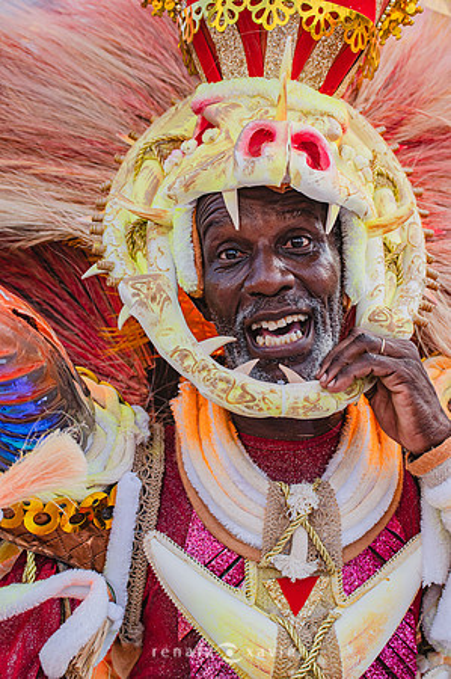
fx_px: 1318
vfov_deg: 28.9
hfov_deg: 19.4
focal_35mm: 70
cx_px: 226
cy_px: 340
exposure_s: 1/1600
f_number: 5.6
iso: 640
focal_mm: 70
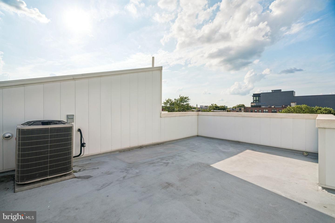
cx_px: 168
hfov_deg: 96.7
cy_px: 112
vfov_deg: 73.7
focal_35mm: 16
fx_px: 149
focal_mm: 16
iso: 200
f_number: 4
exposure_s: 1/1600
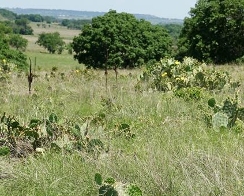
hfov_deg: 7.4
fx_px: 1886
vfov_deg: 5.9
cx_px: 264
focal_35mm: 261
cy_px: 86
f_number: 4
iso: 100
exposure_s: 1/800
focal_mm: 42.08
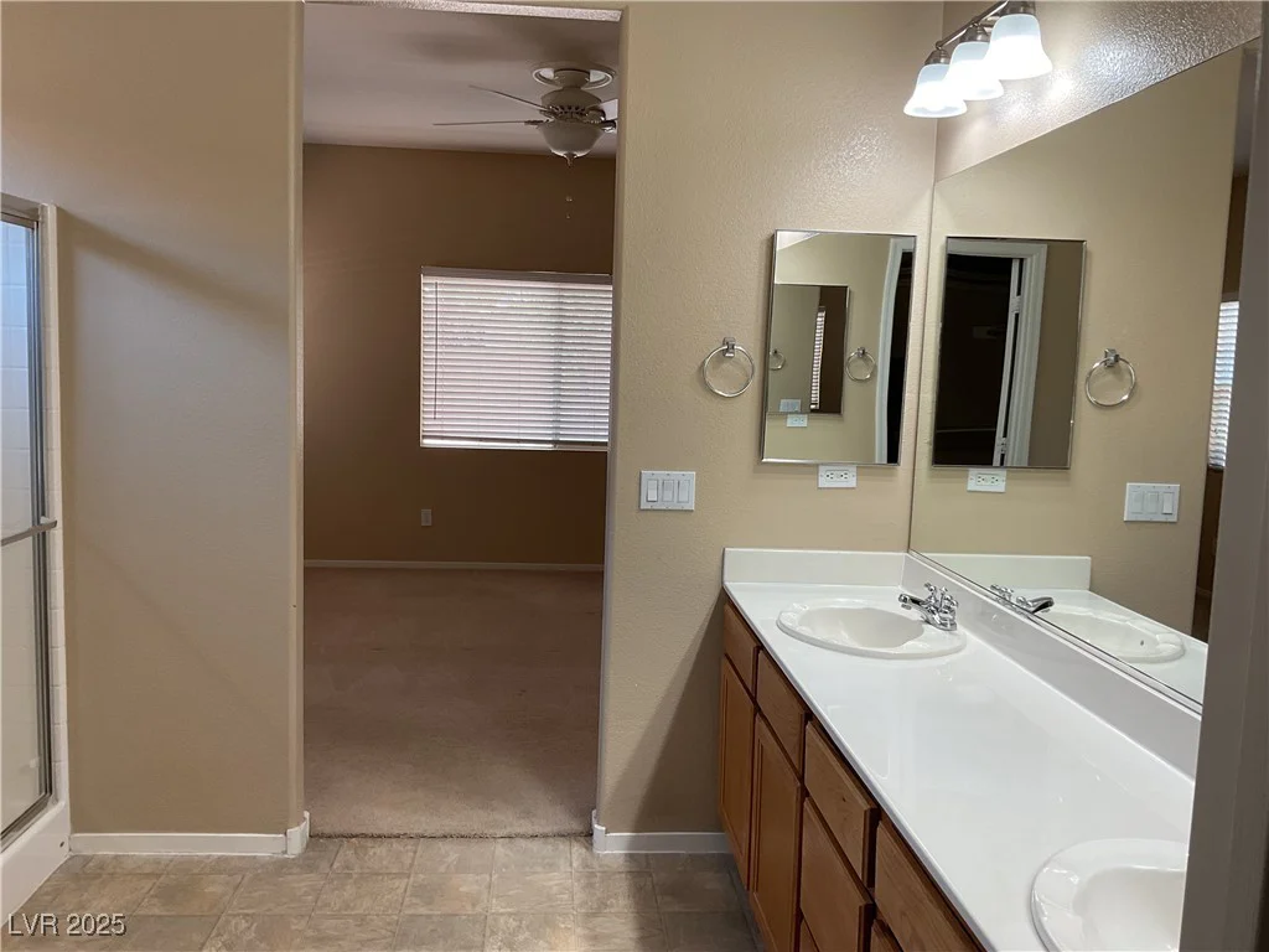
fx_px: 1063
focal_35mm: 29
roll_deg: -4.4
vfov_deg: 48.2
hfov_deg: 61.7
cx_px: 634
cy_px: 476
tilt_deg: -8.0
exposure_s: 1/60
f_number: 1.8
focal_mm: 3
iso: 40
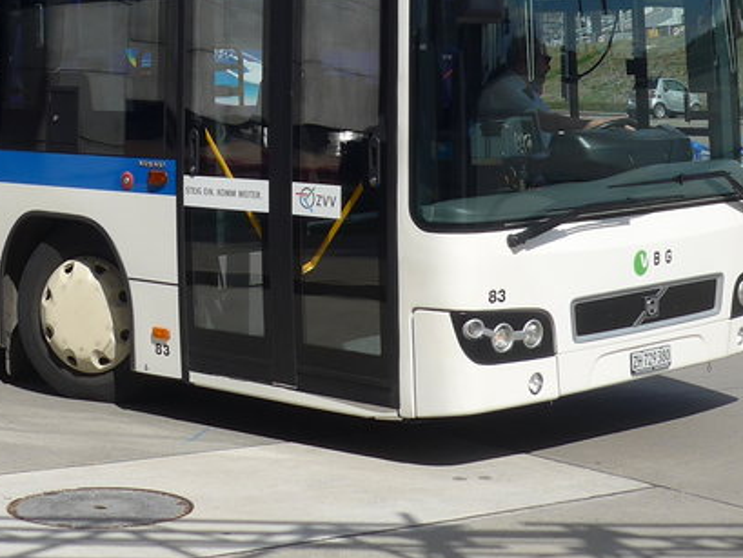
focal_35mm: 85
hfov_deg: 22.8
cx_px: 191
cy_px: -60
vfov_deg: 16.8
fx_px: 1825
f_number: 3.2
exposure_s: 1/1600
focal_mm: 6
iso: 80
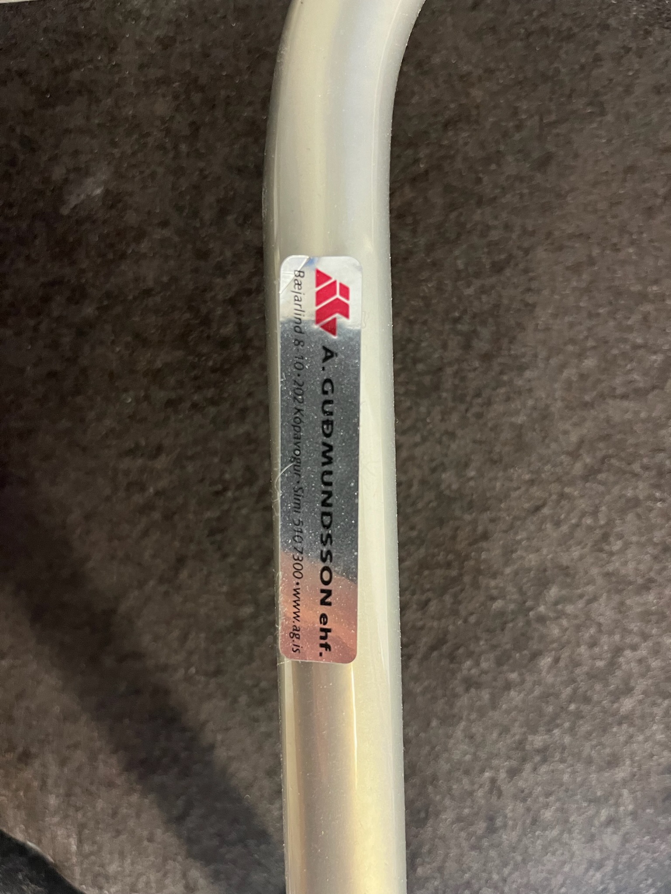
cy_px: 447
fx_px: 672
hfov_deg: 53.1
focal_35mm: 26
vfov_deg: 67.3
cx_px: 336
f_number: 1.6
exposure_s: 1/33
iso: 400
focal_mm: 5.1
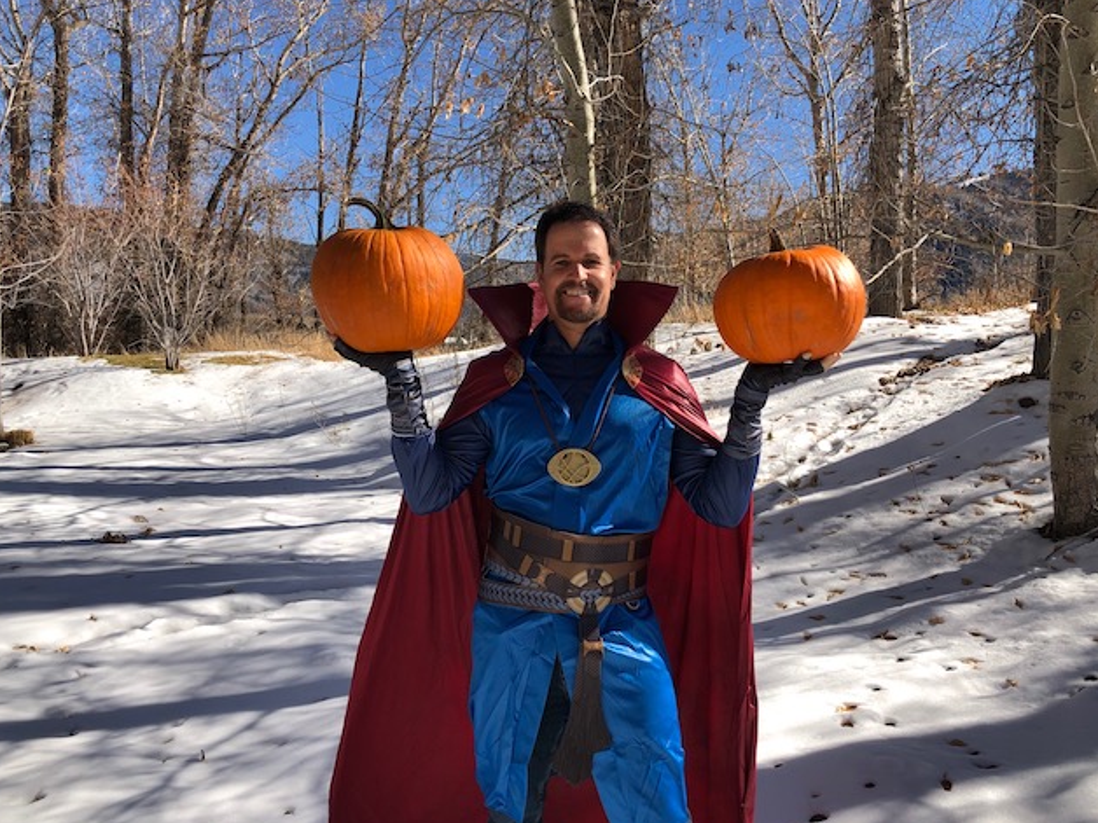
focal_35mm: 29
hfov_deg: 61.7
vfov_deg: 48.2
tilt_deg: -2.4
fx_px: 920
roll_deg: -0.4
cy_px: 407
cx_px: 552
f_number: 1.8
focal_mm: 3.99
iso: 20
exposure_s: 1/1715
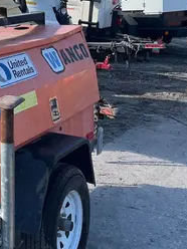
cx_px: -76
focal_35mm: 77
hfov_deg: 17.6
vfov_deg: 25.0
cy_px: 55
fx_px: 555
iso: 50
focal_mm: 5.1
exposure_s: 1/1096
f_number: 1.6
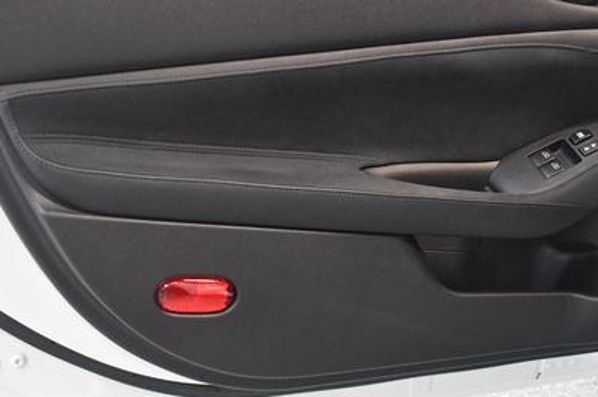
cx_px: 335
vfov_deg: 24.5
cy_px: 140
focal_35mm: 55
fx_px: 912
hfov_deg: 36.2
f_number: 3.8
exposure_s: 1/60
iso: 3200
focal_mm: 23
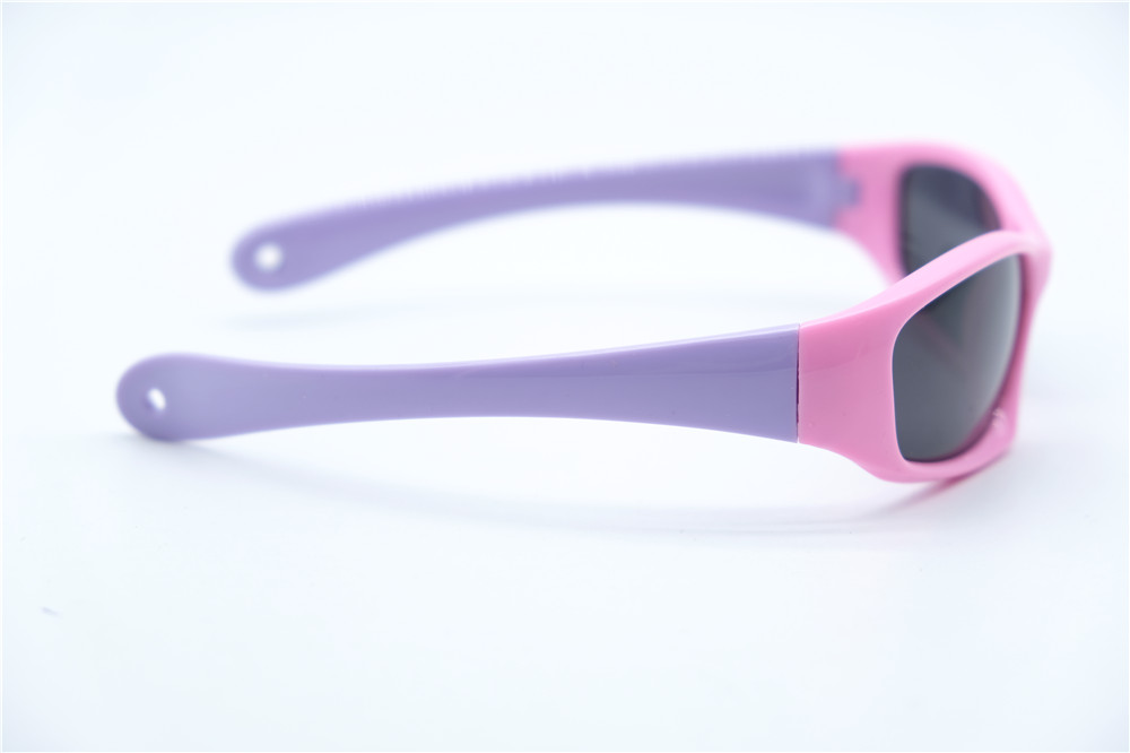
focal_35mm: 83
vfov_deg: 16.4
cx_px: 565
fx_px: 2604
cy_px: 376
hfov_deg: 24.5
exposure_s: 1/220
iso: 160
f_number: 4.5
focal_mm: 55
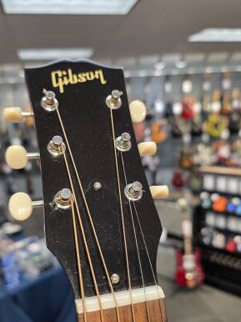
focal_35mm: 31
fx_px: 288
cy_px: 164
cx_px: 102
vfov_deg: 58.4
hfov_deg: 45.3
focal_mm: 6.3
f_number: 1.7
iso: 125
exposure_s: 1/120
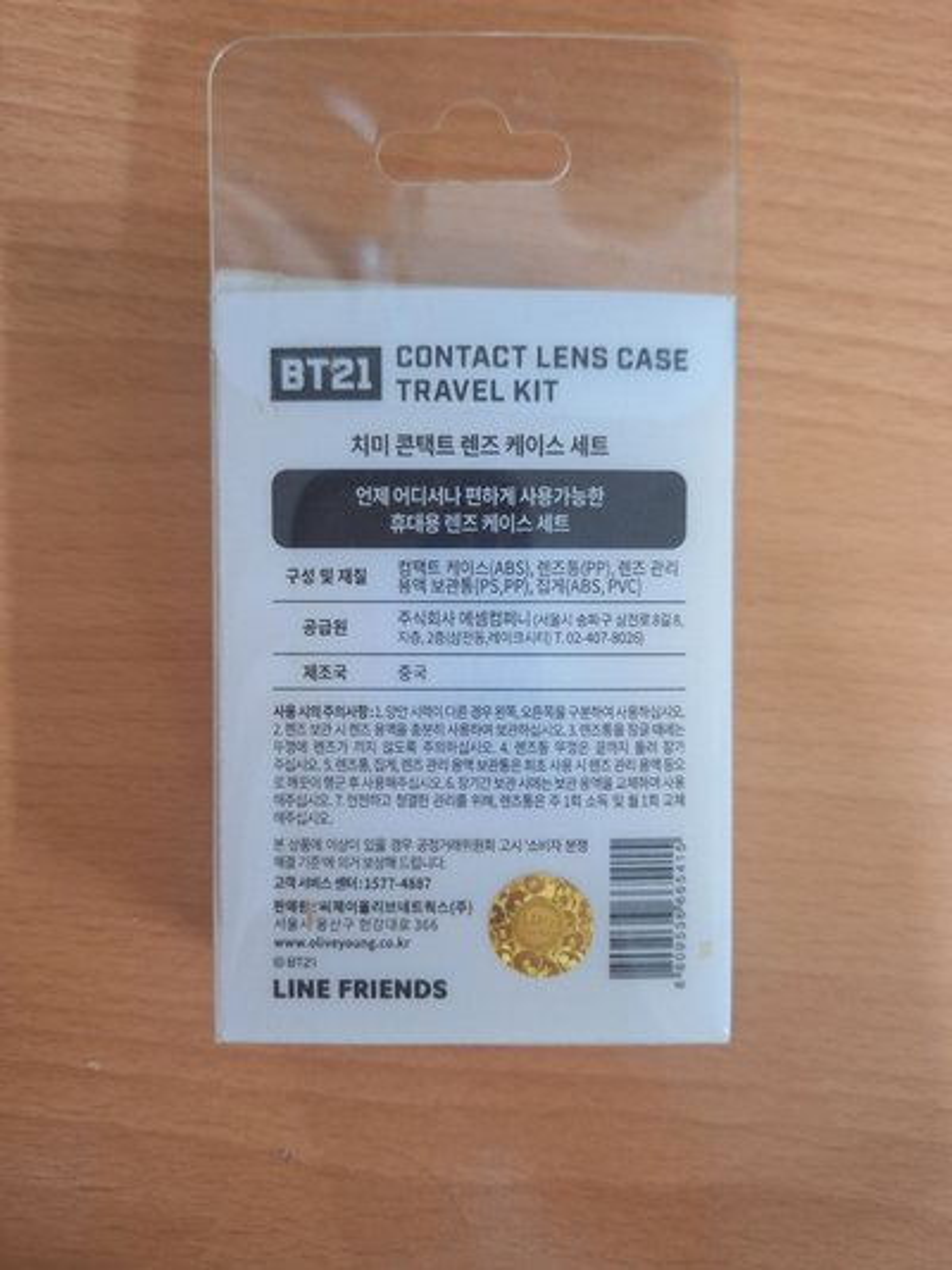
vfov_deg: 73.9
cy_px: 635
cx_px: 476
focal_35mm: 23
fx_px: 843
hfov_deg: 58.9
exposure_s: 1/20
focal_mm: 5.54
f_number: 1.8
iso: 500
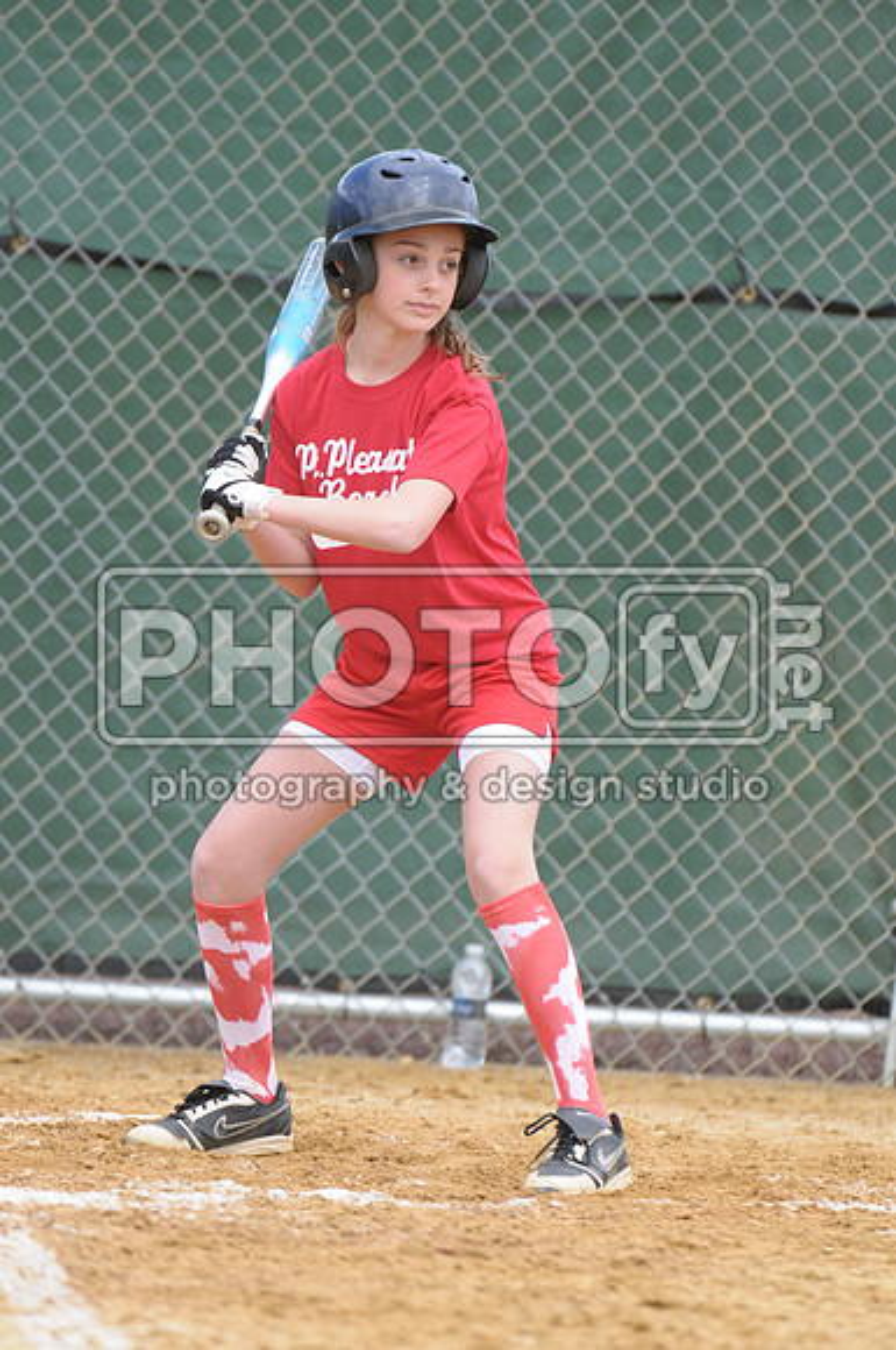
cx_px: 448
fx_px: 22465
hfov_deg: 2.3
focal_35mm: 600
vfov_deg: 3.4
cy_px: 675
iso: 400
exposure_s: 1/640
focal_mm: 400
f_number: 4.5
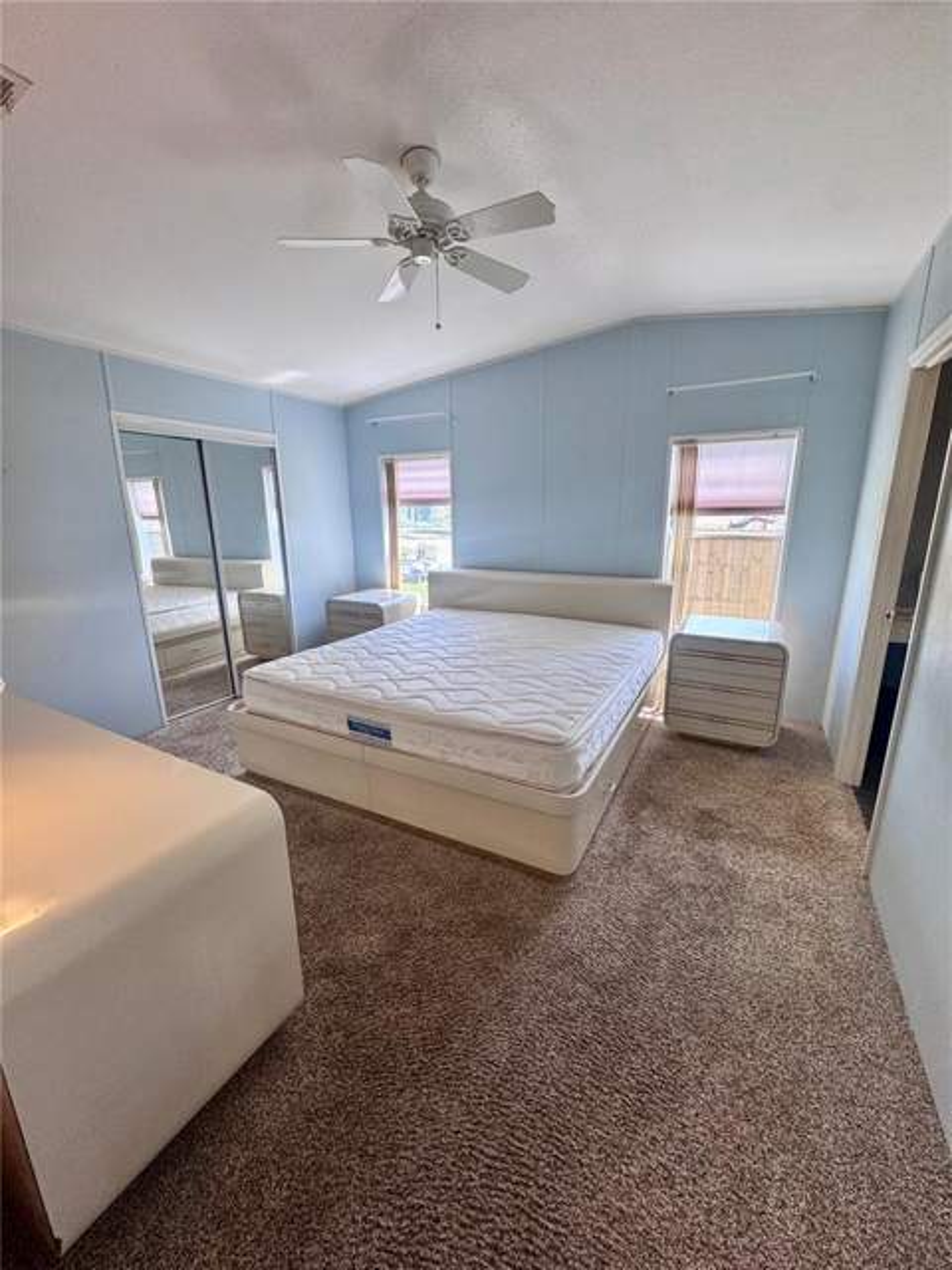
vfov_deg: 102.1
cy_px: 635
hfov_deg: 85.7
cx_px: 476
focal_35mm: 14
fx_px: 513
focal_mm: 2.22
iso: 125
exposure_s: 1/120
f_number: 2.2
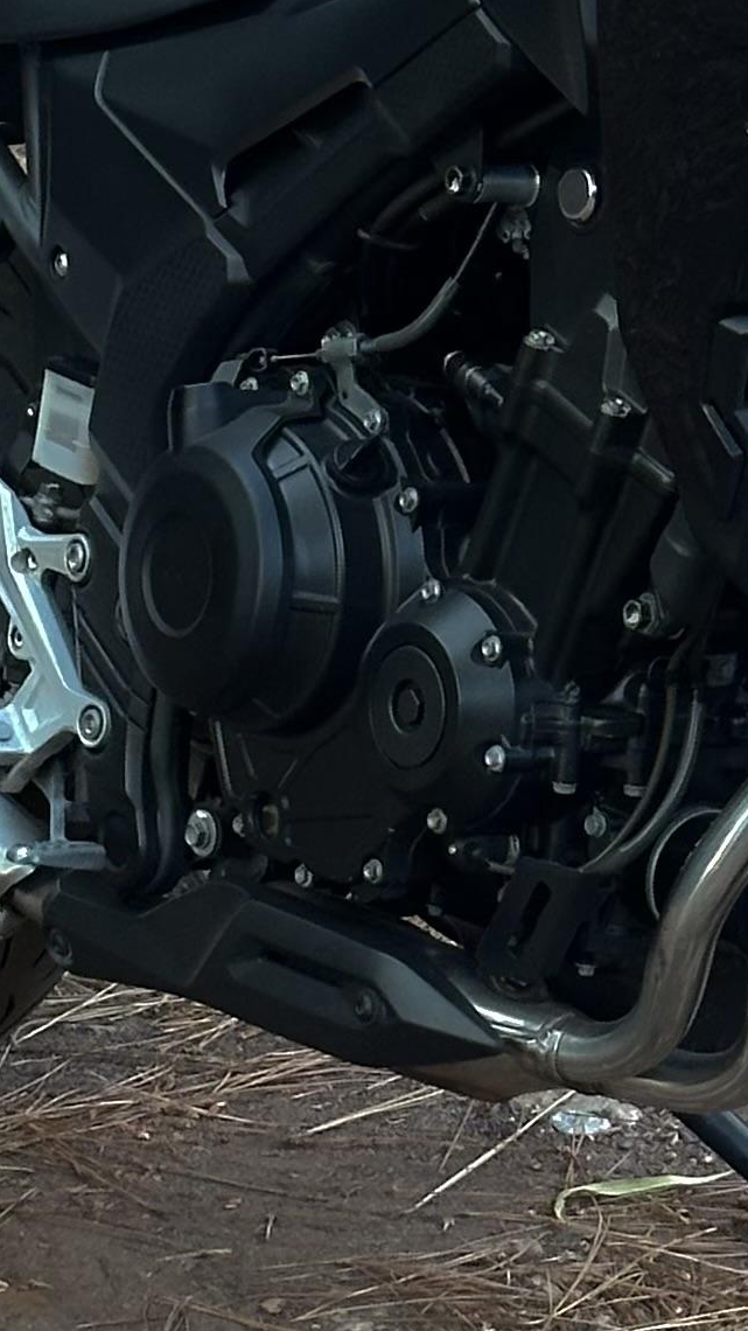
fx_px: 6525
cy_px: 295
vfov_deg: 11.6
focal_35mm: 185
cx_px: 847
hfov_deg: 6.5
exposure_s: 1/97
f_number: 1.78
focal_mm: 6.86
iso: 80
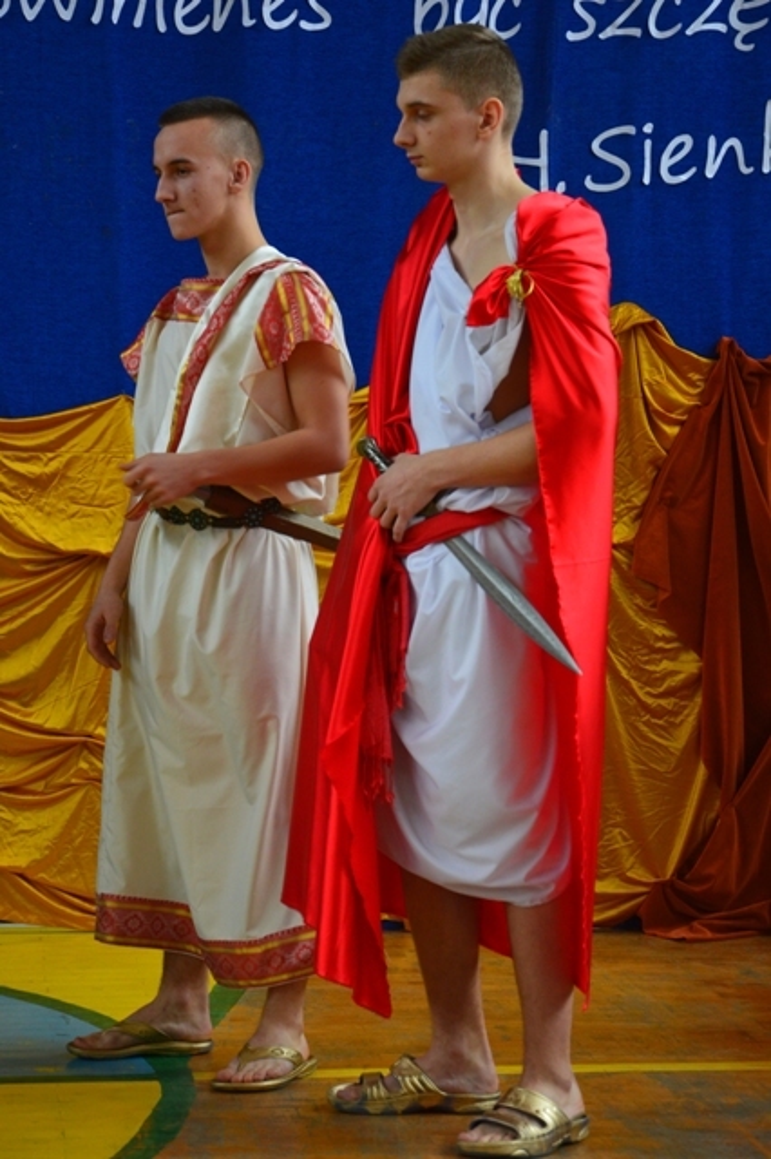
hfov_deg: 13.0
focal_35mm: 105
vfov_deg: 19.5
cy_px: 580
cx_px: 386
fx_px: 3377
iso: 800
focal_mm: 70
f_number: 5.3
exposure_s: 1/20
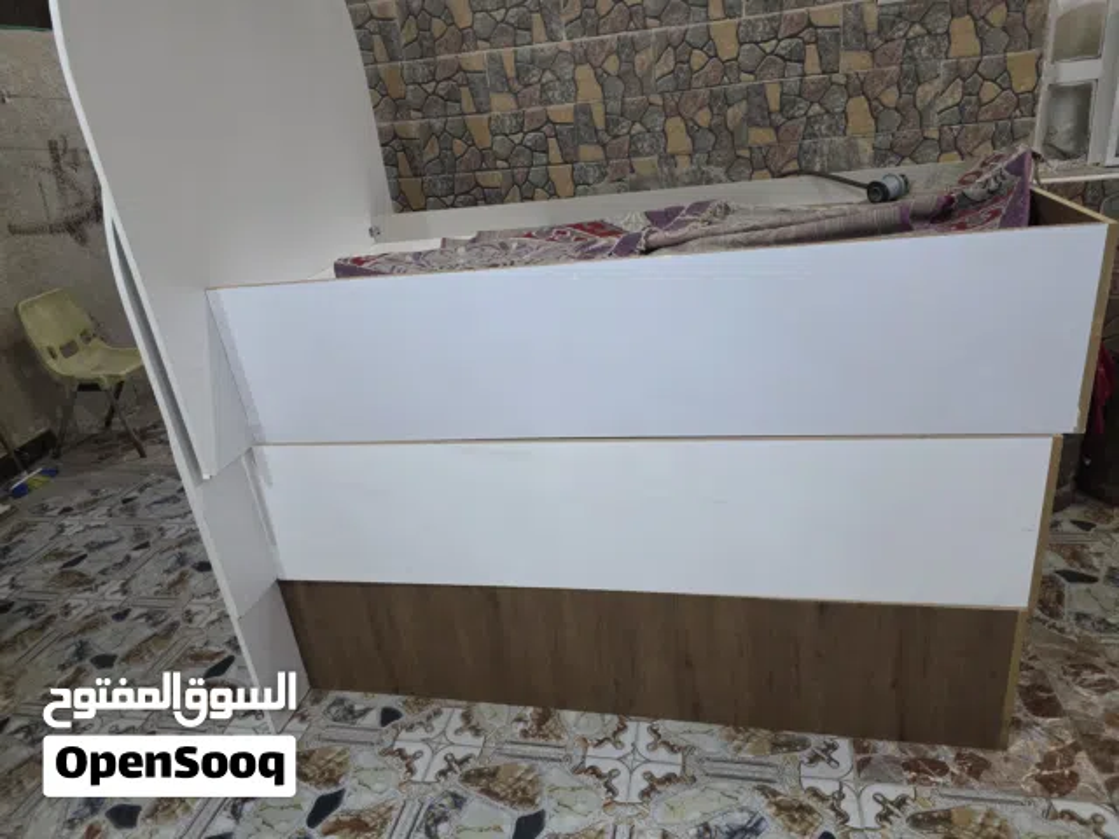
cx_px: 560
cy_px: 420
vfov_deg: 58.9
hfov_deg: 73.9
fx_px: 744
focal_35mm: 23
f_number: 1.7
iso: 500
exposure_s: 1/50
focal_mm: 6.3
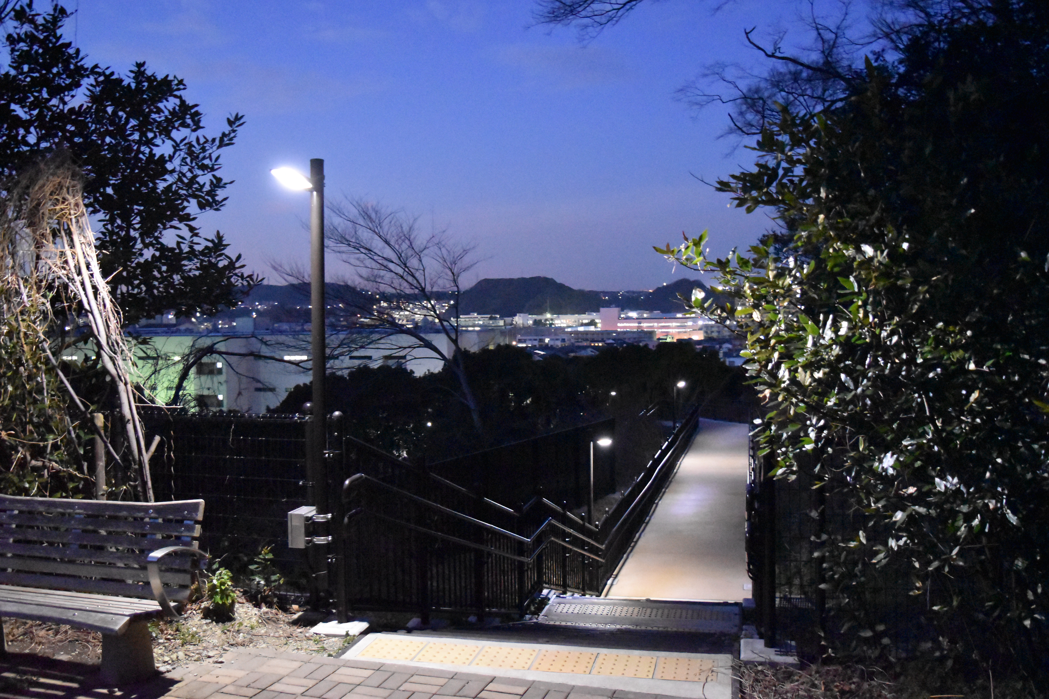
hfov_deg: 57.2
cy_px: 350
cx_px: 524
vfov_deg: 40.0
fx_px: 962
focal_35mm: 33
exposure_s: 1/13
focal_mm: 22
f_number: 3.8
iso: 12800
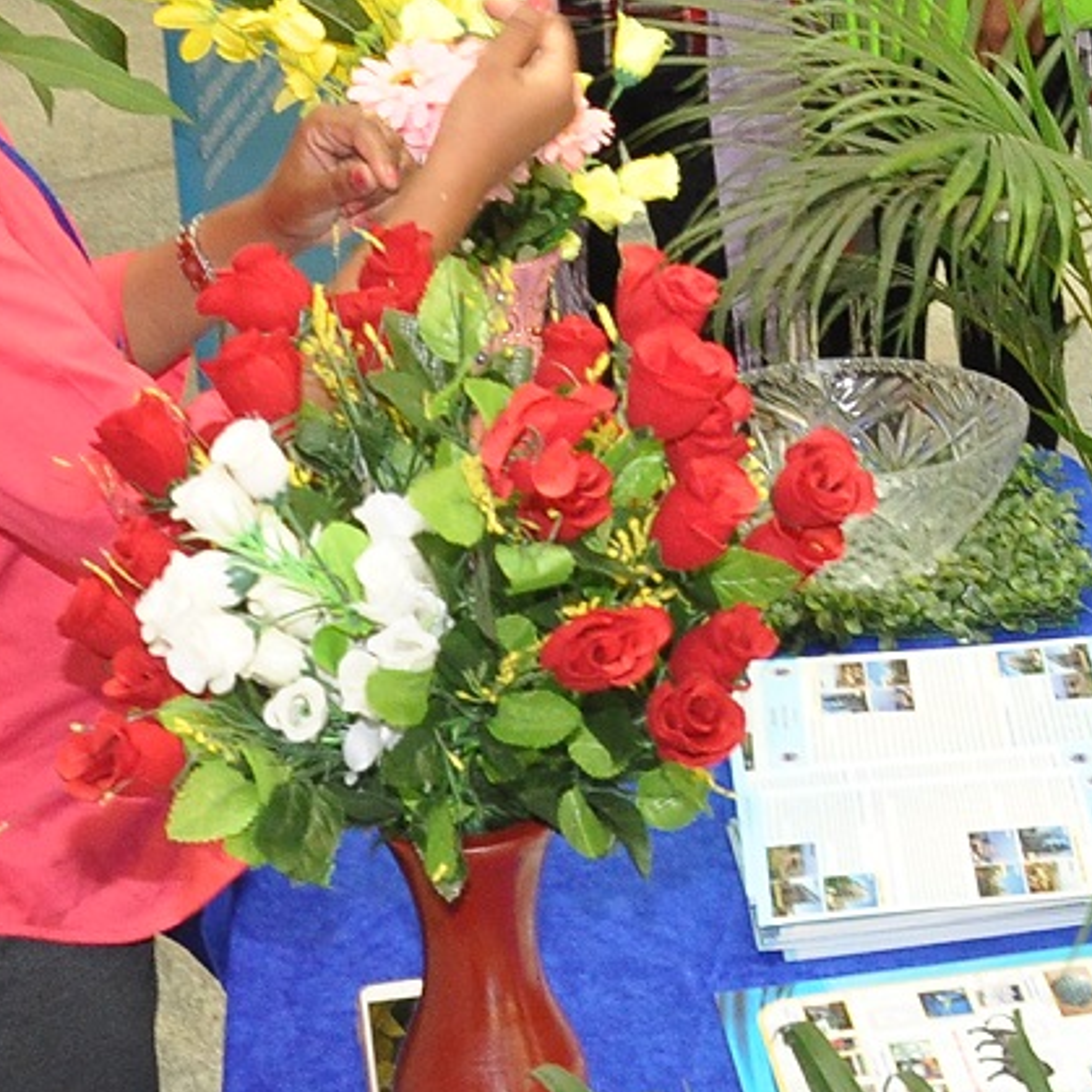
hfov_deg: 14.1
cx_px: 1658
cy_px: -128
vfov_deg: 14.8
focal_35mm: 115
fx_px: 4104
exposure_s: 1/125
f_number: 5.6
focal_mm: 18
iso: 800
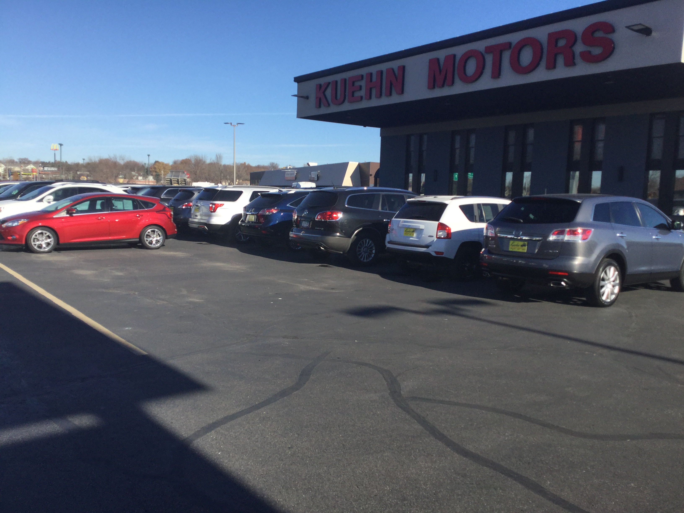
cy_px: 256
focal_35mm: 31
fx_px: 613
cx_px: 342
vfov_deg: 45.4
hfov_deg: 58.4
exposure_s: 1/1456
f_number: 2.4
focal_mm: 3.3
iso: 25
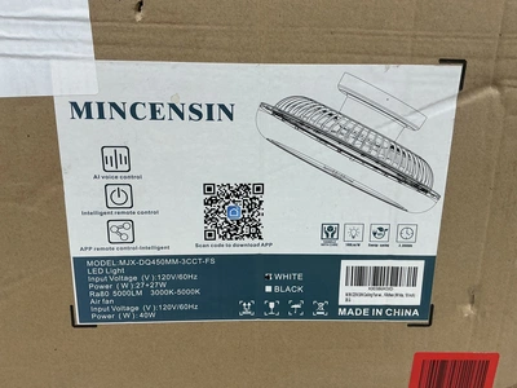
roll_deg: -0.5
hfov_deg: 63.4
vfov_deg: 49.7
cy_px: 194
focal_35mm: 28
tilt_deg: -15.1
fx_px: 418
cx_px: 258
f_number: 1.8
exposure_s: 1/120
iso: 40
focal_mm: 3
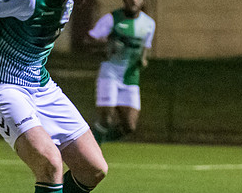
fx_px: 6016
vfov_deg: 1.8
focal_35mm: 841
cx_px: -47
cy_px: 125
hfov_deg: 2.3
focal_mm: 170
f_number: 3.2
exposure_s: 1/1000
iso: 6400
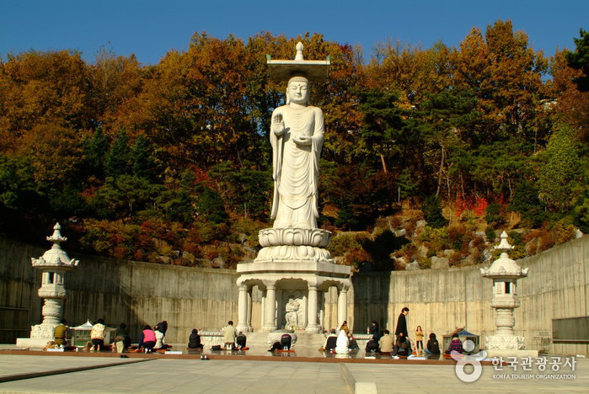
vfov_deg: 32.0
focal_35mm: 42
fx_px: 688
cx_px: 294
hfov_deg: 46.3
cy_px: 197
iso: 400
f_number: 9.5
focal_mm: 28
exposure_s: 1/750
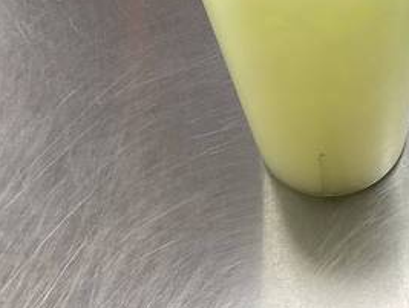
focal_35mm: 68
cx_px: 395
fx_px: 805
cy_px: 2
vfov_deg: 21.0
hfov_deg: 27.1
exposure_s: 1/60
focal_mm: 3.3
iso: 50
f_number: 2.4
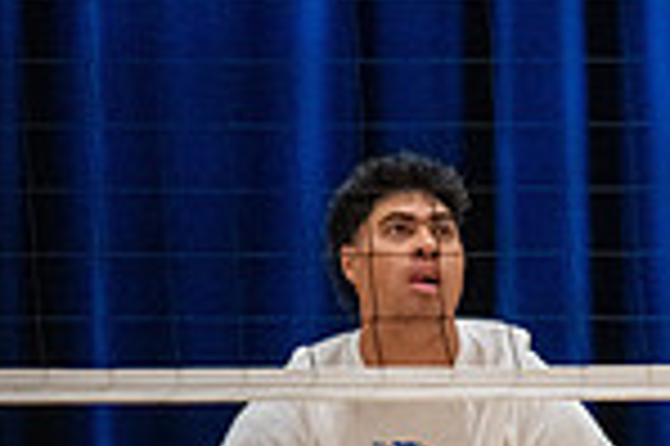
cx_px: 1282
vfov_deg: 1.8
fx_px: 14482
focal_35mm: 779
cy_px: 286
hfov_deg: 2.6
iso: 6400
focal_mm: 200
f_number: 2.8
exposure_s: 1/640
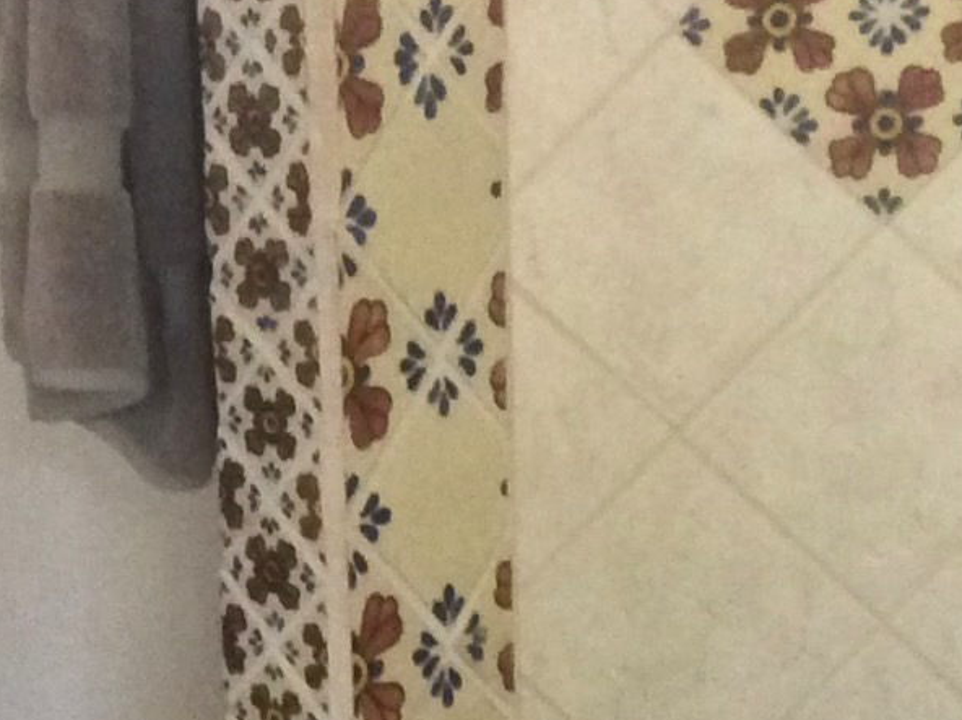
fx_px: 3888
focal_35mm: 140
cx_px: -192
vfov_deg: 10.5
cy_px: 653
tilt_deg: -14.7
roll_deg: +4.5
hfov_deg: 13.7
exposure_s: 1/24
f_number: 2.4
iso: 250
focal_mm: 3.3
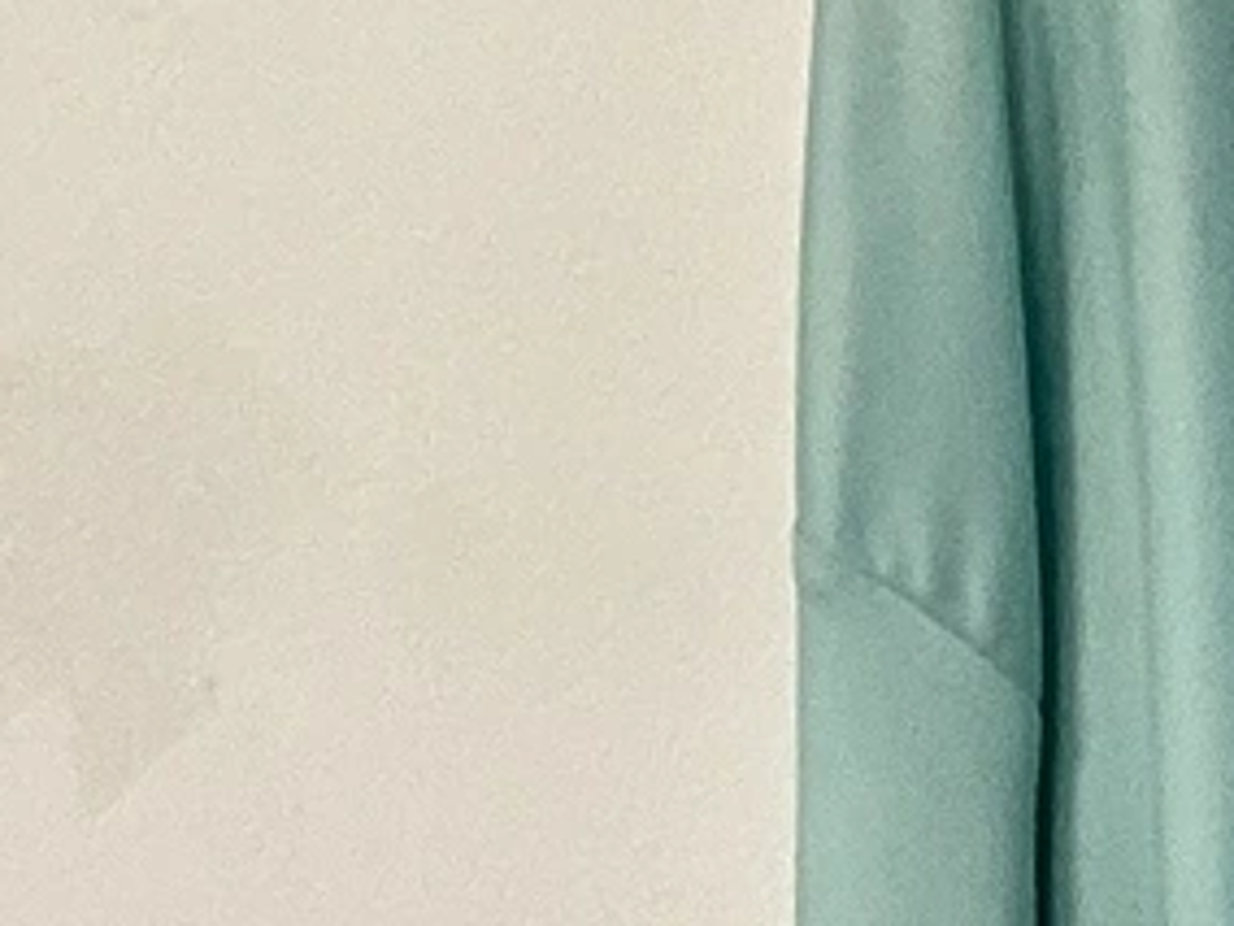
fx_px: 7771
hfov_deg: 8.6
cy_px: 2204
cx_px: 2533
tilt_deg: -15.1
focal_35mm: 218
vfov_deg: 6.5
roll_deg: -0.6
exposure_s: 1/60
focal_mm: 3.3
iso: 125
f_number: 2.4
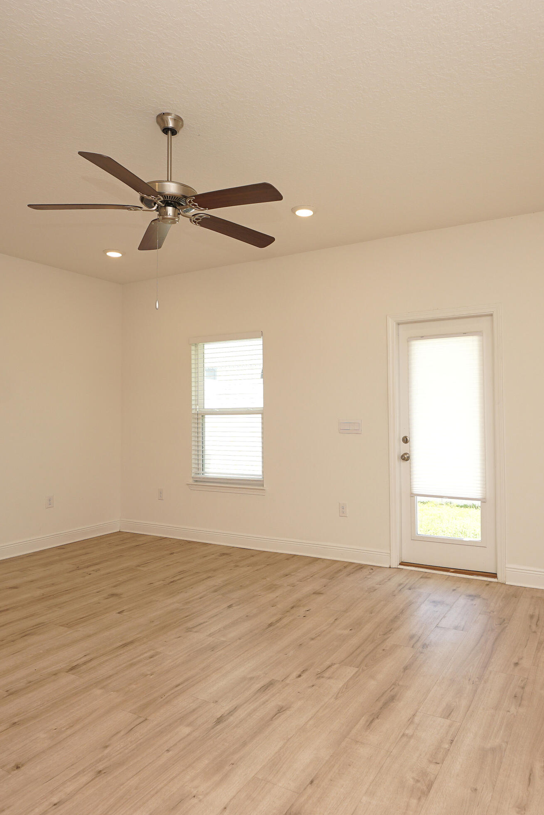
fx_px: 521
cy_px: 403
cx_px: 348
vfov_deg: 76.1
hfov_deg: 54.3
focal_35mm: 23
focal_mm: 10
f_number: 5
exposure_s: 1/80
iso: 100
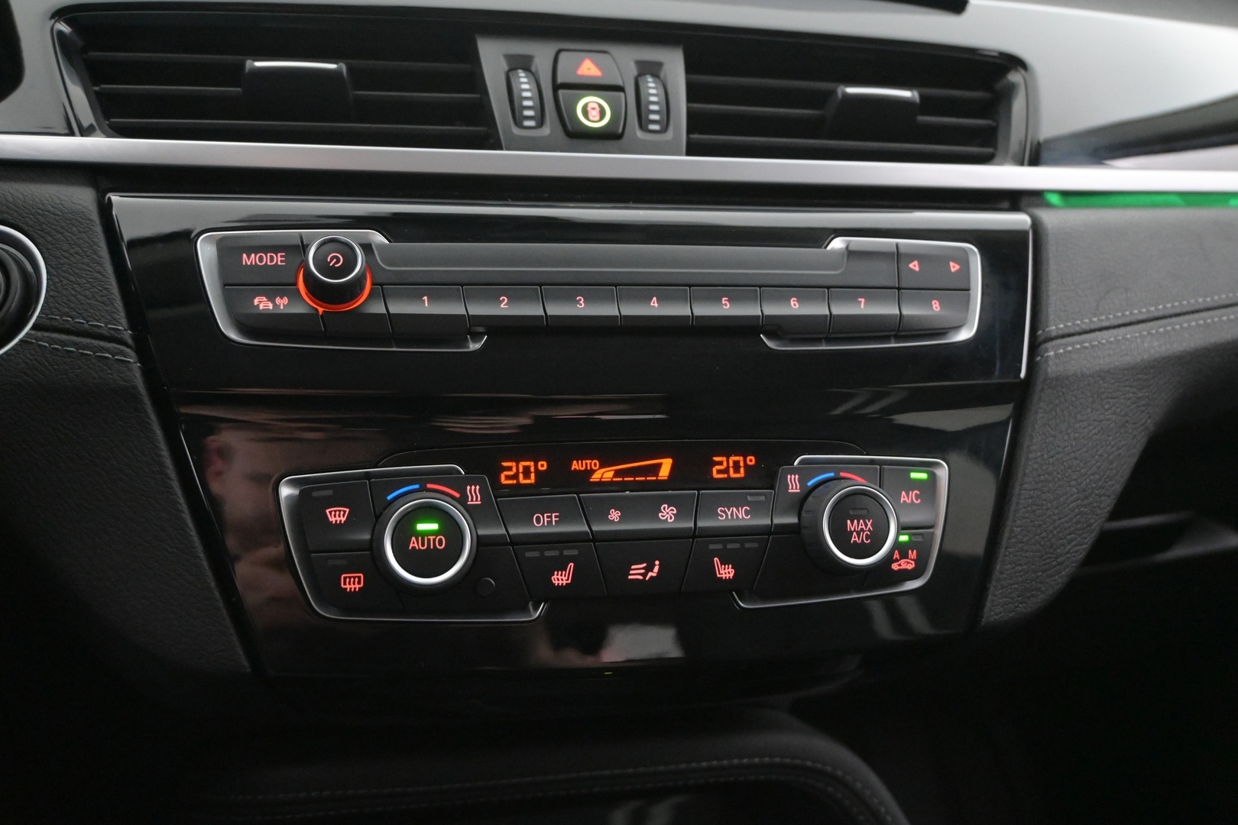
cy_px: 412
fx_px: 1186
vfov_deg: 38.4
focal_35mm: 34
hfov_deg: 55.1
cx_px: 619
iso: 6400
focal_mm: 23
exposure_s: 1/40
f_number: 4.2
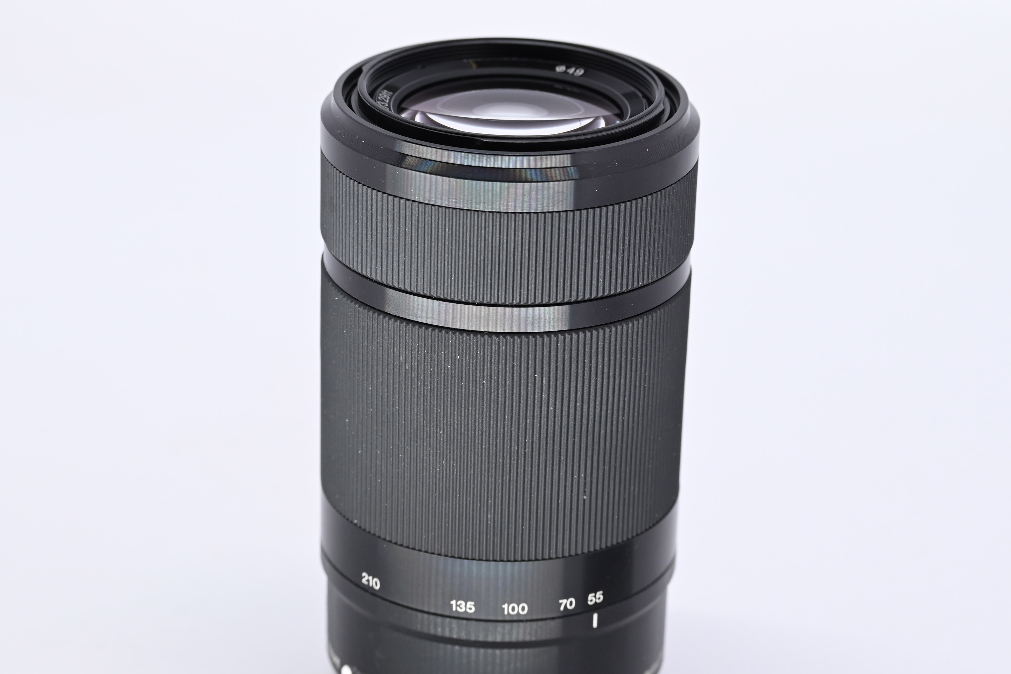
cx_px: 506
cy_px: 337
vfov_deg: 12.9
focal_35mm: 106
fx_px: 2977
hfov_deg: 19.3
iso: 500
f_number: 9
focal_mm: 71
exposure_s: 1/160
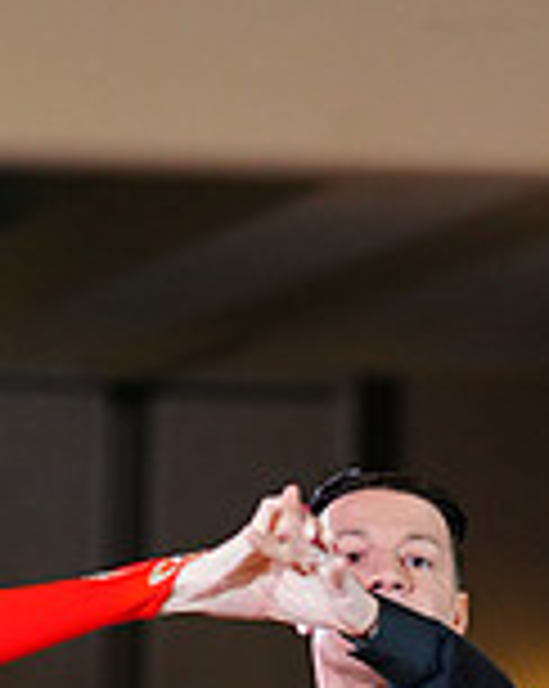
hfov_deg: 3.3
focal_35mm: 464
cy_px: 1228
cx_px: 115
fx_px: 9443
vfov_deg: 4.1
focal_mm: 130
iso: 2500
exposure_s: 1/400
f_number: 2.8
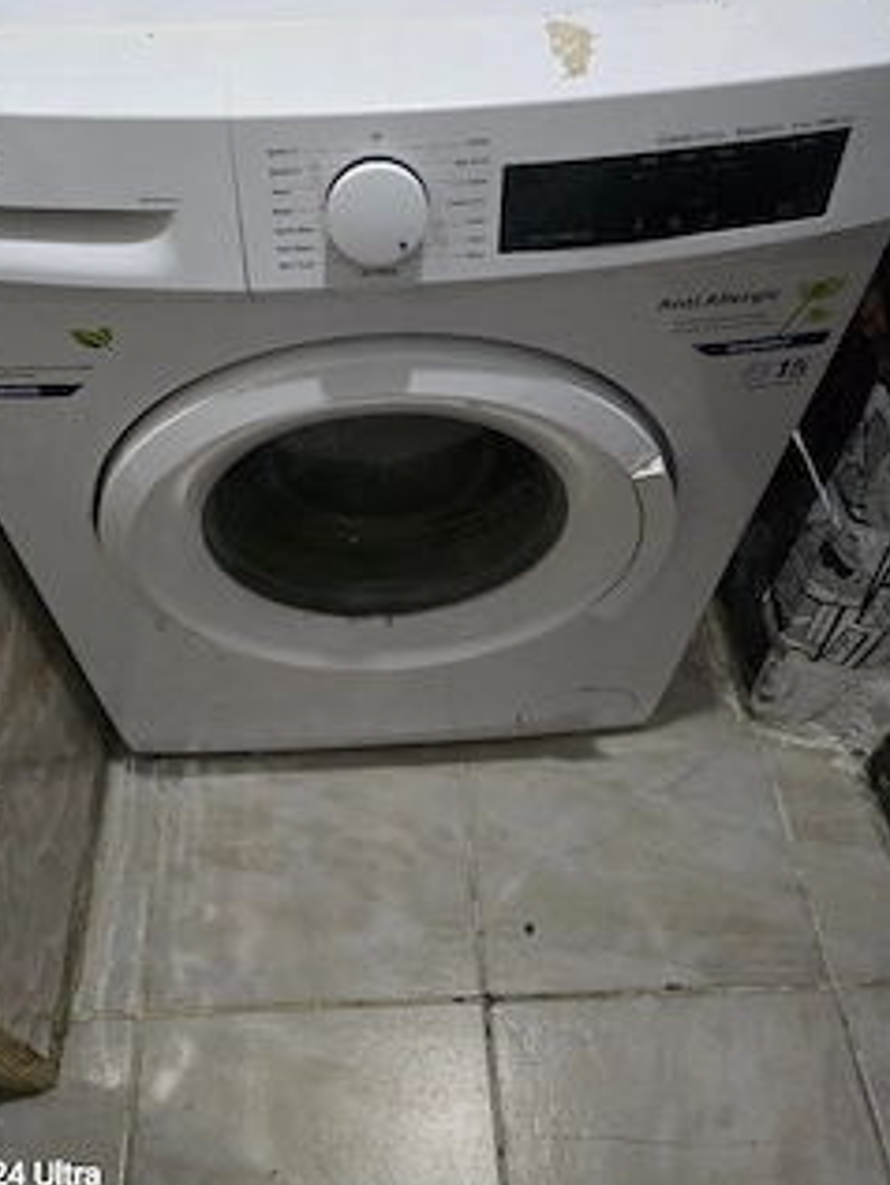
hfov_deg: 48.0
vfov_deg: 61.4
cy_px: 512
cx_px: 355
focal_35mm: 29
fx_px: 993
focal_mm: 6.3
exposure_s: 1/50.3
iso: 1250
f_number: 1.7
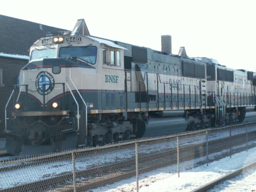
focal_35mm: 84
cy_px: 96
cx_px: 128
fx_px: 621
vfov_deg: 17.6
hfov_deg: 23.3
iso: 50
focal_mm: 14.05
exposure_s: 1/200
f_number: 3.5
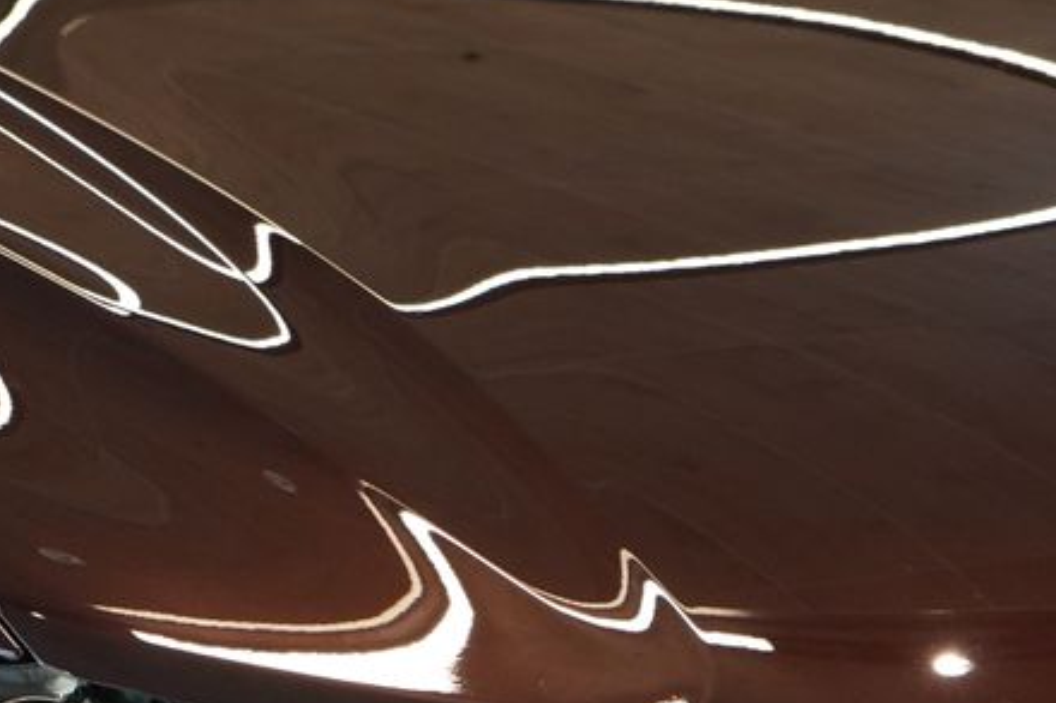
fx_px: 4779
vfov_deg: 8.4
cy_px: 723
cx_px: 106
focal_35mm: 163
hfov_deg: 12.5
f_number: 5.6
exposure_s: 1/160
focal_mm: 70
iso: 5000
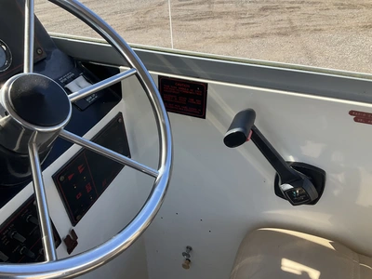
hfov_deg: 61.7
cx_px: 186
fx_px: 312
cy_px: 140
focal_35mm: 29
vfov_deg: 48.2
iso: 25
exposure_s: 1/409
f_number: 1.8
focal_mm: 3
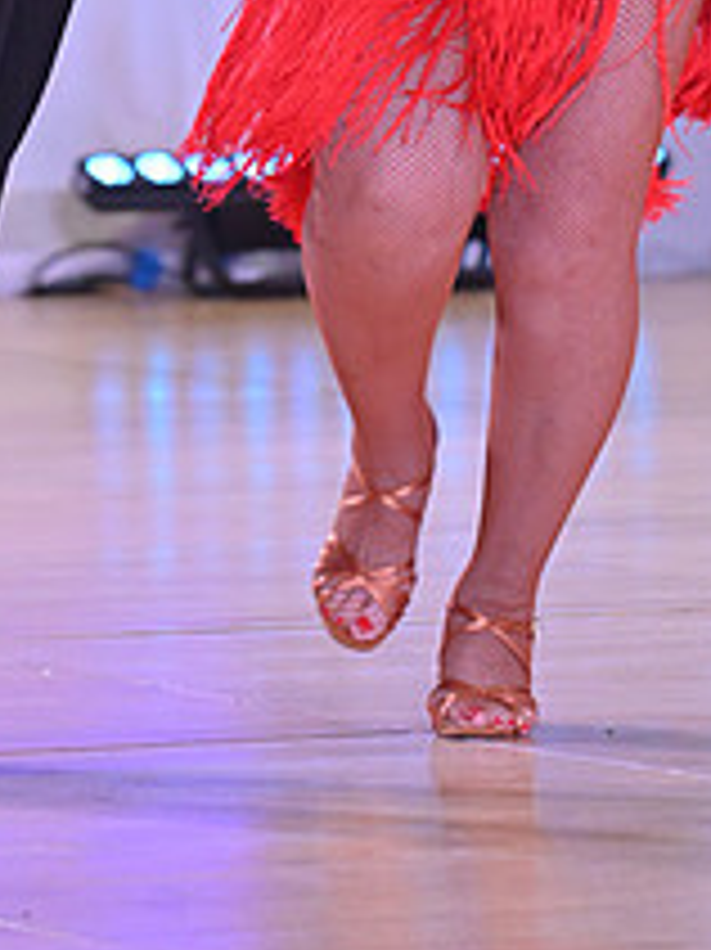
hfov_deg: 3.0
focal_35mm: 490
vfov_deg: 4.0
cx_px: 272
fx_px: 13433
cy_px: -320
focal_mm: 185
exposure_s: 1/400
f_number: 5
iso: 4000
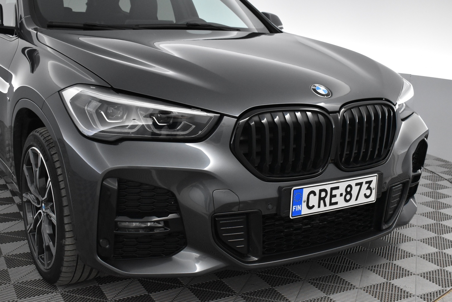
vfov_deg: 29.9
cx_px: 226
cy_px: 151
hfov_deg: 43.6
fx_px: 565
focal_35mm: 45
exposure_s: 1/125
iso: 3200
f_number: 5.6
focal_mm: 30
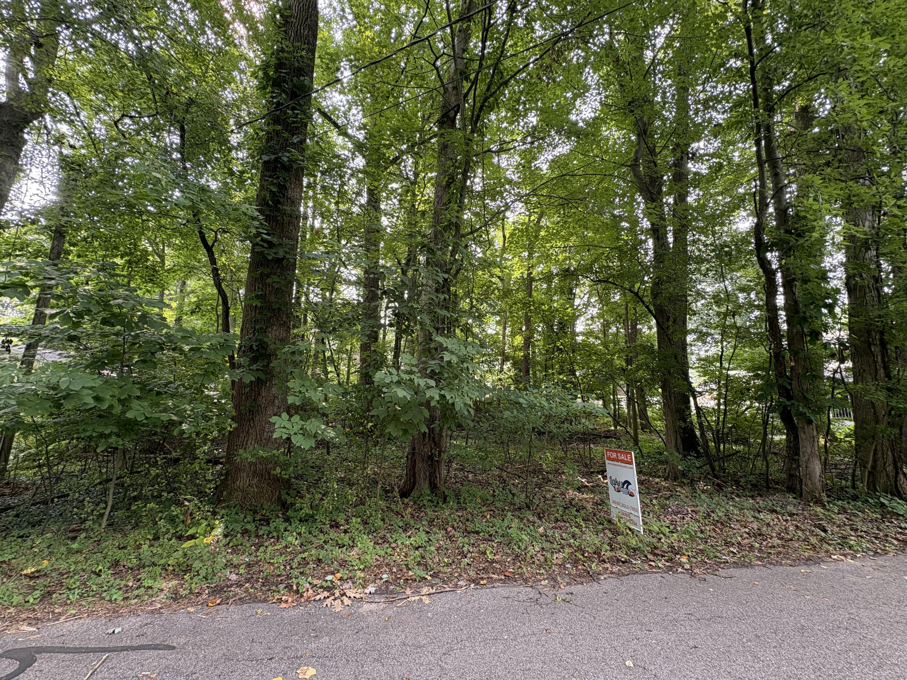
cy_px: 340
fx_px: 367
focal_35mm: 14
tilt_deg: +9.7
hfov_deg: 102.1
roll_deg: -0.2
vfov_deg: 85.7
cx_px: 454
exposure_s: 1/99
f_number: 2.2
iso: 125
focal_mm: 2.22
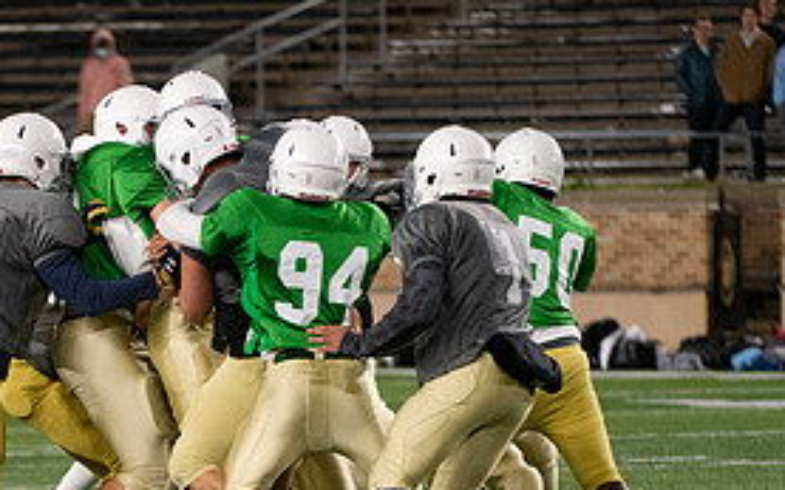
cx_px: 164
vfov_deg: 3.1
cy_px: 344
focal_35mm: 427
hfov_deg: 4.9
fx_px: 9133
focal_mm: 200
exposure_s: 1/500
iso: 3600
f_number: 4
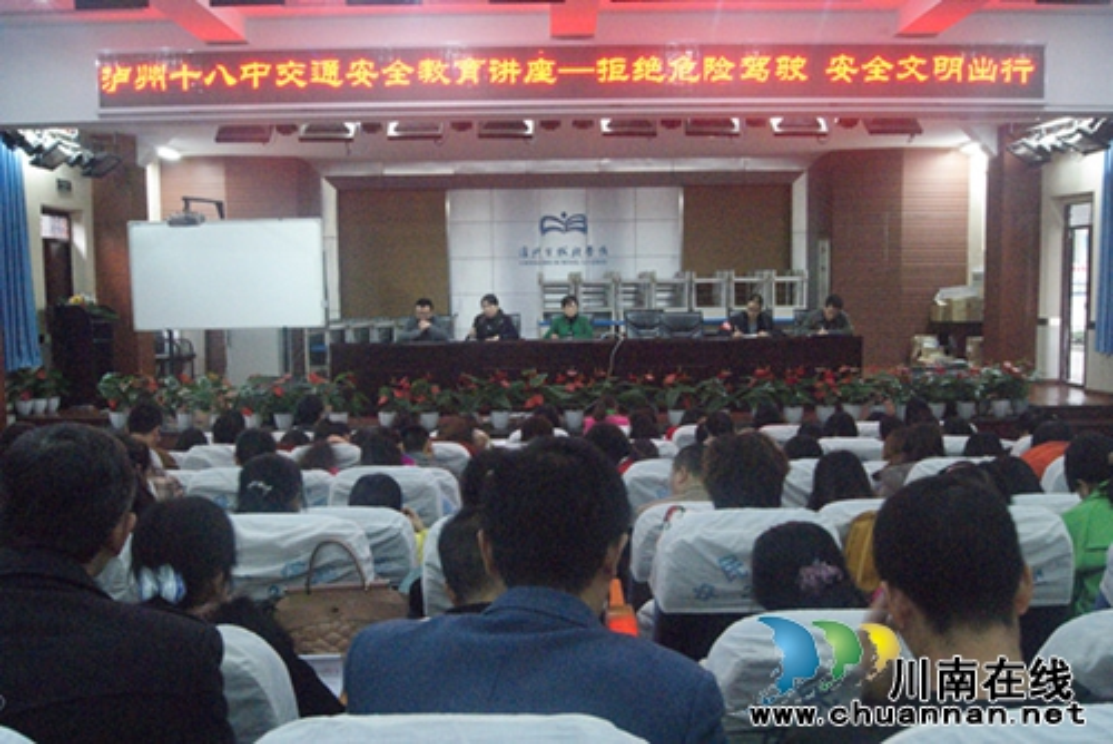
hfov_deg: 57.2
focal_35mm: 33
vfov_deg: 40.0
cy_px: 372
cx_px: 556
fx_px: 1021
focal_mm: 22
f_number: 18
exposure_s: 1/3
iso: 3200
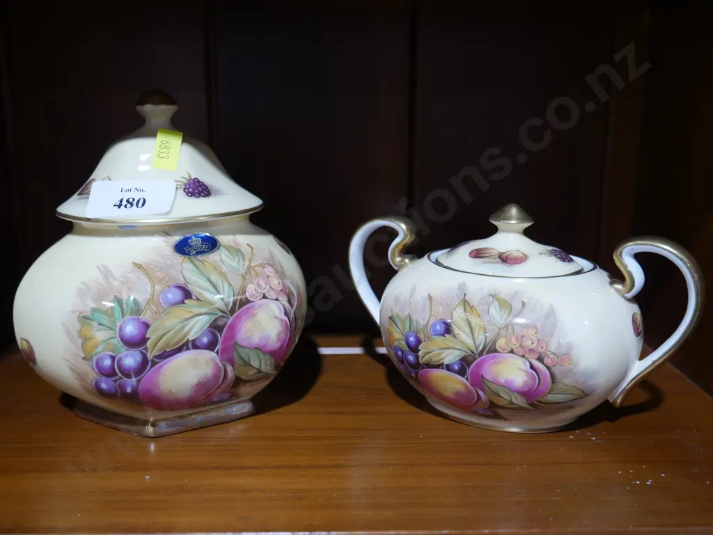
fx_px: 701
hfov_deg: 53.9
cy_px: 268
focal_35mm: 34
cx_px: 356
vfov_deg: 41.8
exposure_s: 1/60
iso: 500
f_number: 4
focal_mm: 17
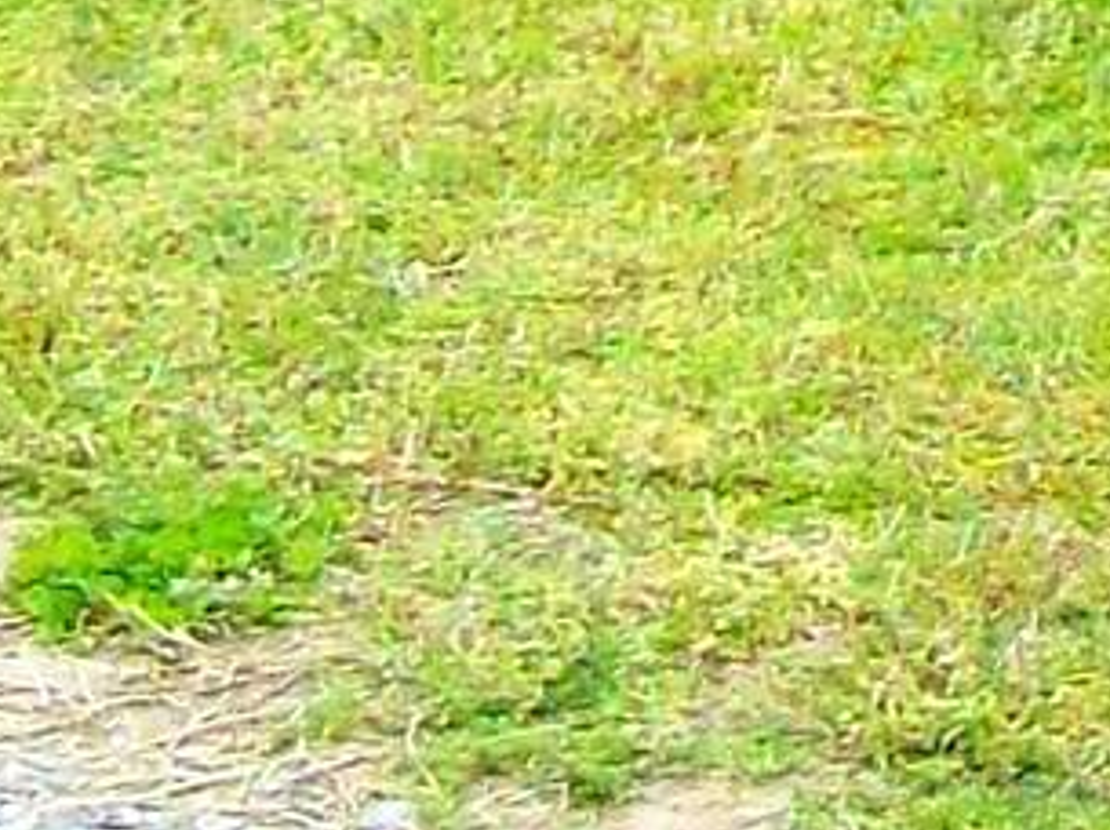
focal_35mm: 242
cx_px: 1721
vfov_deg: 5.8
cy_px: -1372
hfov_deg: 8.0
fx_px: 7751
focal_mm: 6
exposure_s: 1/358
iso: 80
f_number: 2.7
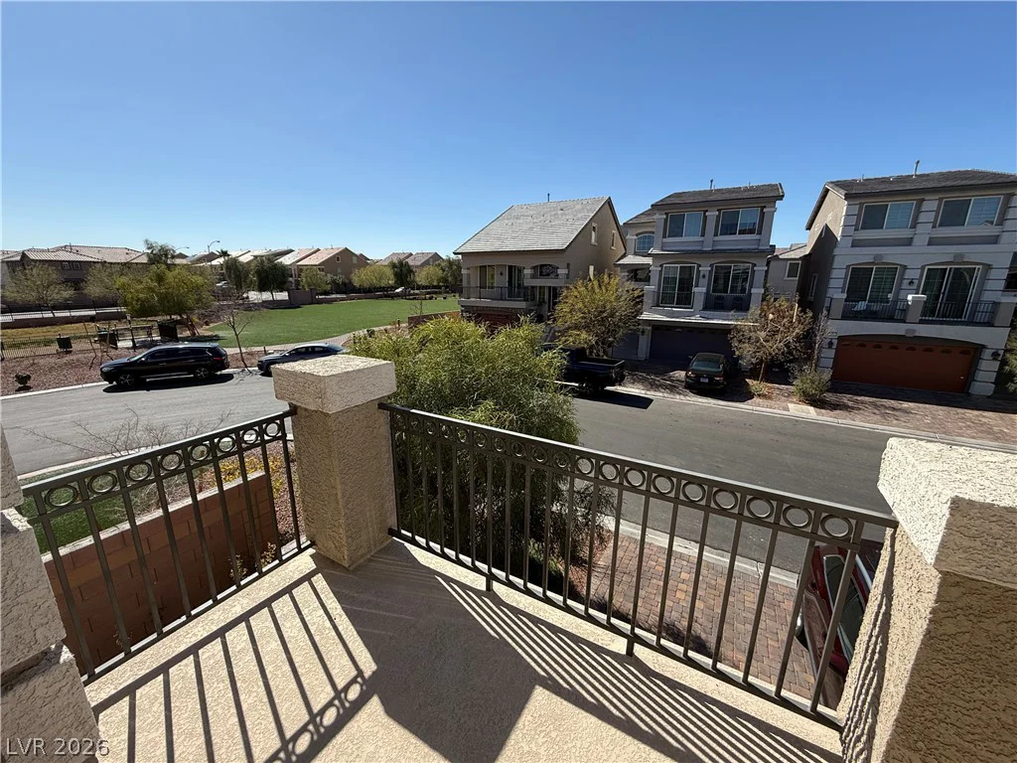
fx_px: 411
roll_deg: -0.4
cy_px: 382
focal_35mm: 14
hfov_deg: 102.1
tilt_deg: -14.5
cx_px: 508
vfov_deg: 85.7
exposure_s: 1/1464
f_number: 2.2
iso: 64
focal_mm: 2.22
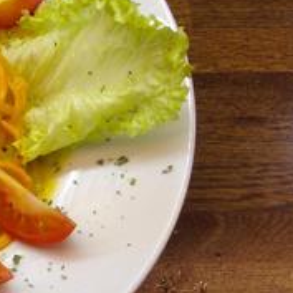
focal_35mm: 87
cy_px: 119
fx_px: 833
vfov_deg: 19.9
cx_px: -137
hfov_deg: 18.0
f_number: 2.4
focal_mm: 4.12
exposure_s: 1/40
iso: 50
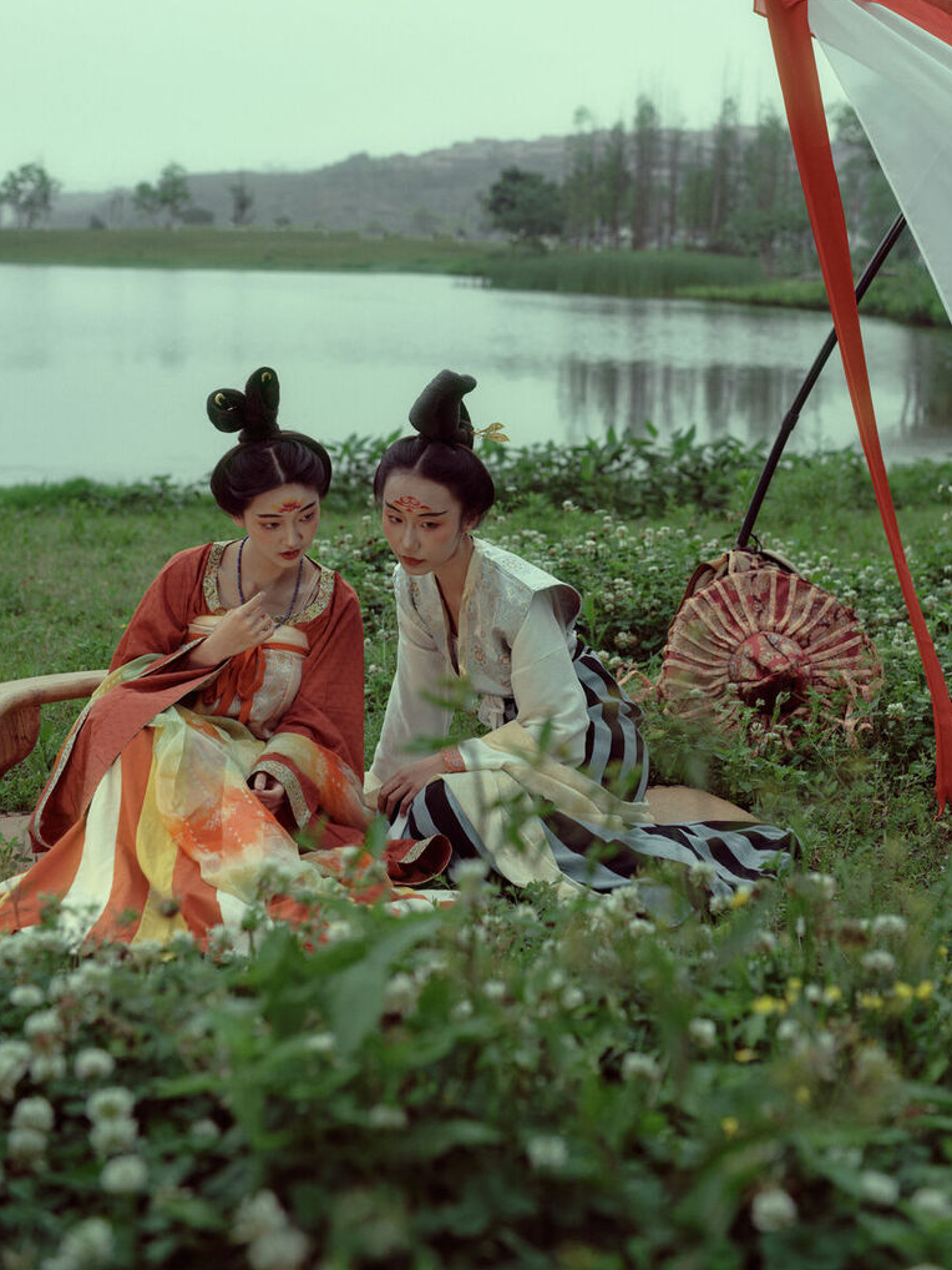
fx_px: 2016
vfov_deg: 34.6
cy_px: 418
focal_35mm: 55
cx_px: 547
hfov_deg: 26.5
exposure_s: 1/800
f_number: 3.5
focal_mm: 50
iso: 400
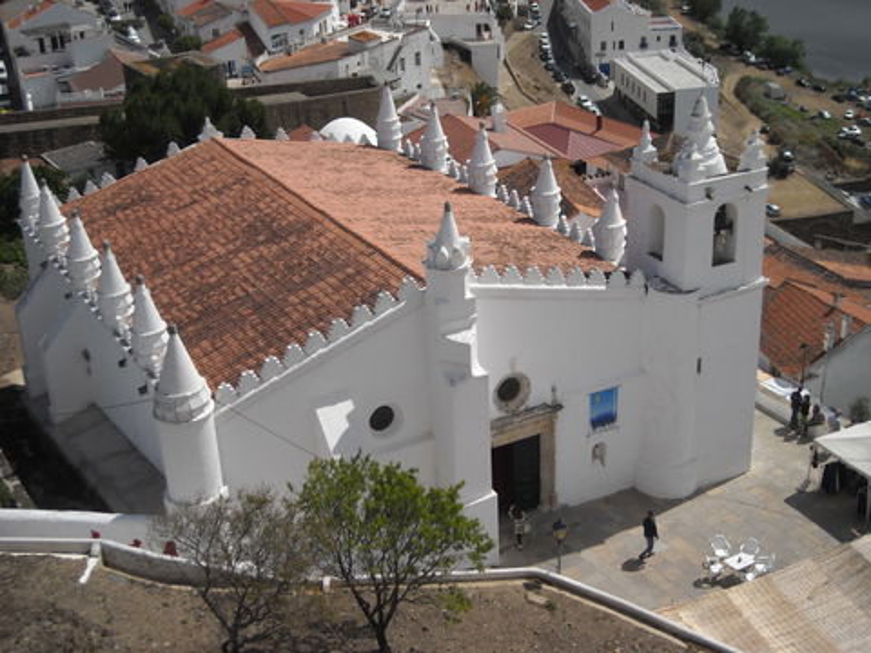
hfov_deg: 35.5
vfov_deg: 27.0
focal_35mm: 54
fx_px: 1359
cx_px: 436
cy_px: 326
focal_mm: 8.85
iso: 64
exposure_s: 1/500
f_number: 6.6
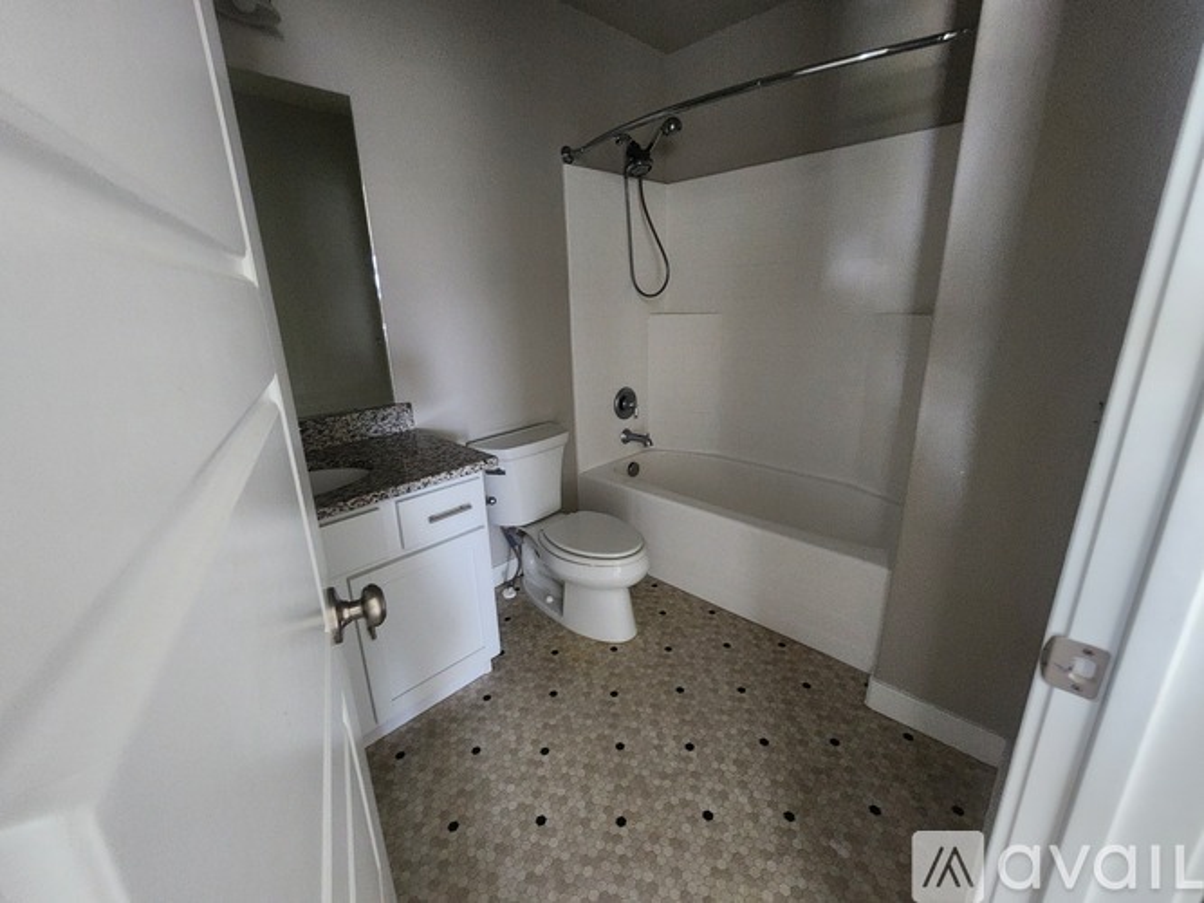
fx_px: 452
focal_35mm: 13
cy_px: 452
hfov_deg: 106.2
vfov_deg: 89.9
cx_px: 602
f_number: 2.2
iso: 640
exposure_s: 1/24
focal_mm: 2.2
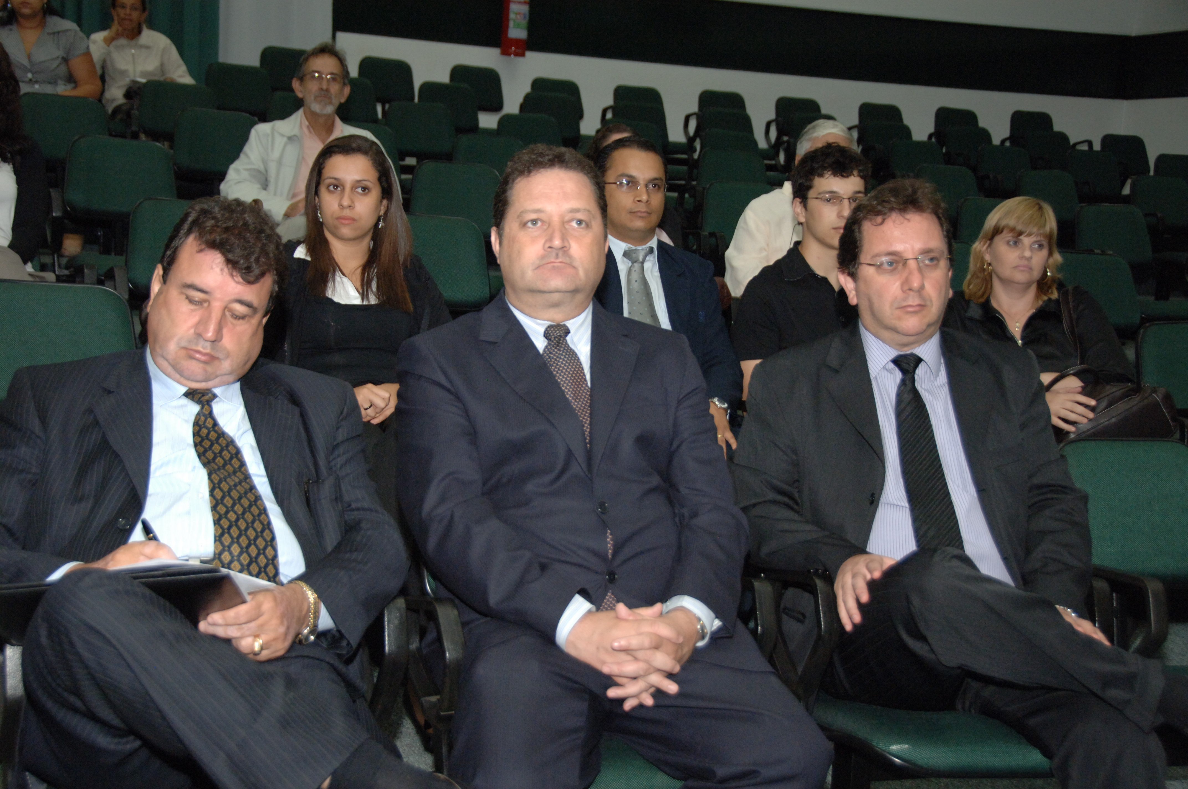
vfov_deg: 25.0
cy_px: 394
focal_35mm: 54
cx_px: 594
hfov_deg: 36.9
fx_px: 1780
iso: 800
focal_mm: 36
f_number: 4.5
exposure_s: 1/125
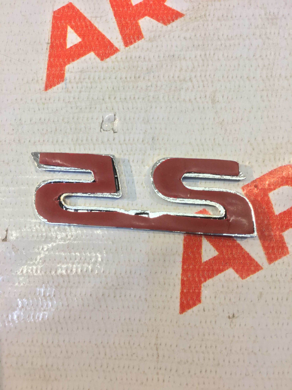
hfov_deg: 48.2
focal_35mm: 29
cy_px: 195
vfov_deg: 61.7
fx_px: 326
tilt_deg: -80.3
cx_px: 146
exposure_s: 1/33
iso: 32
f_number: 2.2
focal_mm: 4.15
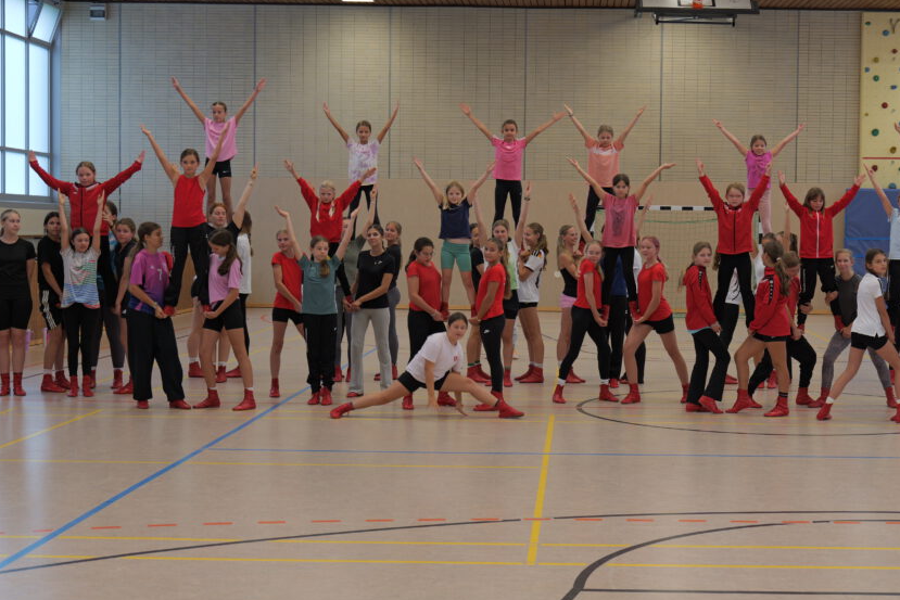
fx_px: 1575
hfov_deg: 31.8
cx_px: 538
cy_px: 280
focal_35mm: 63
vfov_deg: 21.6
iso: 400
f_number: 5.3
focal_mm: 51
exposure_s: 1/60
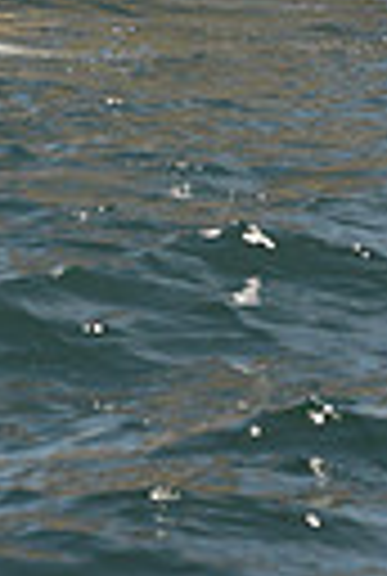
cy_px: -724
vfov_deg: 6.3
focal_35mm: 316
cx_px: 250
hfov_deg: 4.4
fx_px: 5068
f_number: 7.1
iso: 250
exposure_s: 1/800
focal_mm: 70
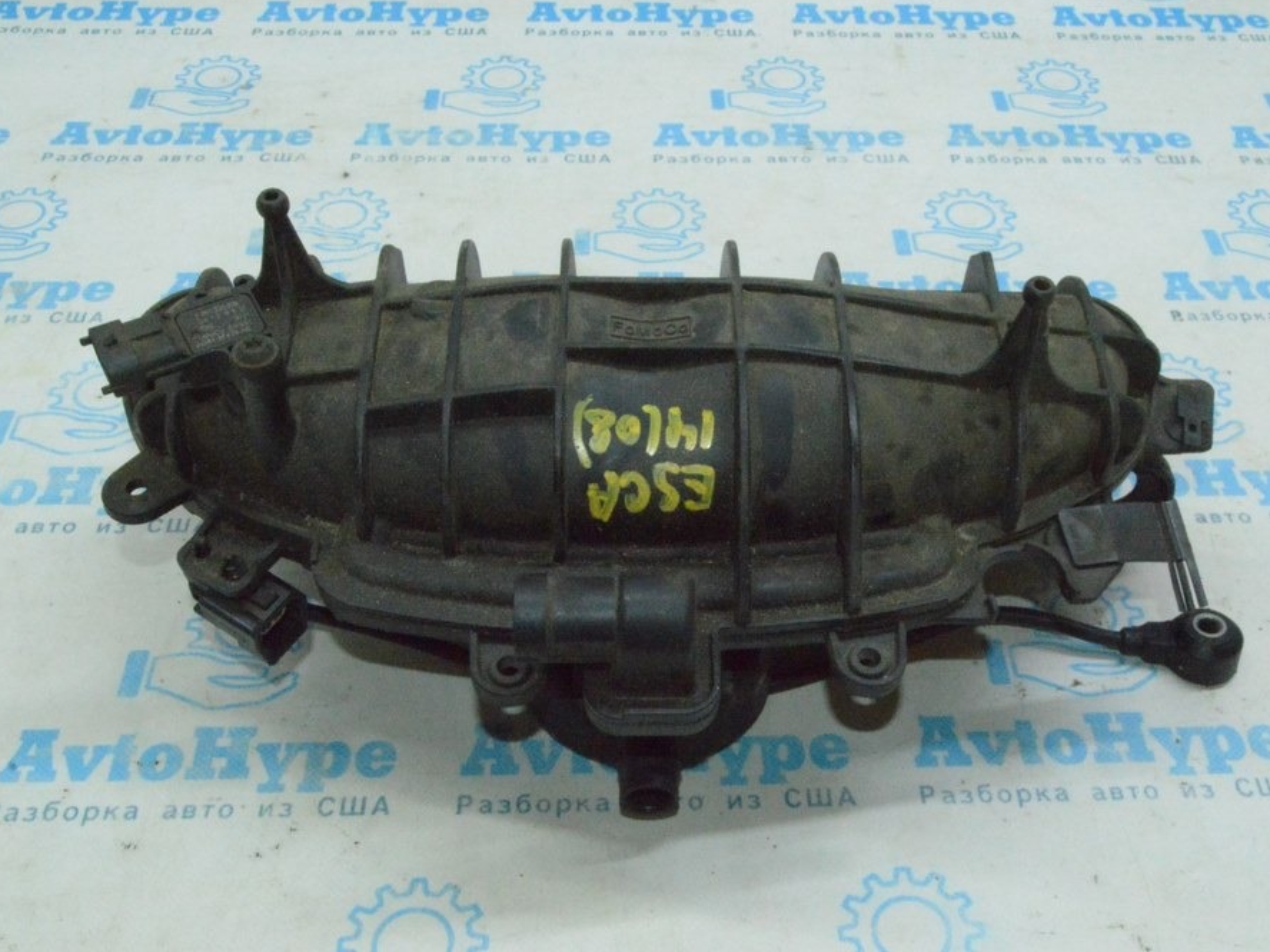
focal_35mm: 42
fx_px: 1525
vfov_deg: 34.7
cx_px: 674
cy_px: 467
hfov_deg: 45.2
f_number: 25
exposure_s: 1/60
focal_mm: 25
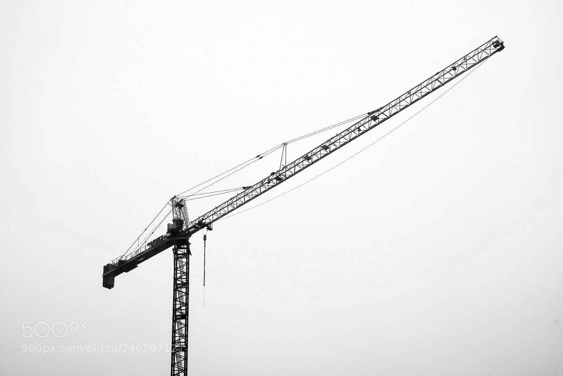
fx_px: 798
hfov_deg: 38.9
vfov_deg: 26.5
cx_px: 282
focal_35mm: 51
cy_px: 188
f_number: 14
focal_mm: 34.3
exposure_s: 1/250
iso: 200
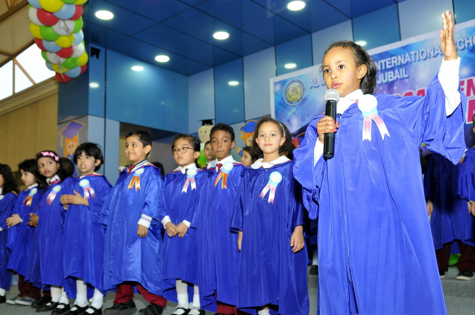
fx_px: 474
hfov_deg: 53.2
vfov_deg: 36.8
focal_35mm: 36
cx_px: 238
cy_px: 158
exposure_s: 1/60
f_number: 4.5
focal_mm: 24
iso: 320
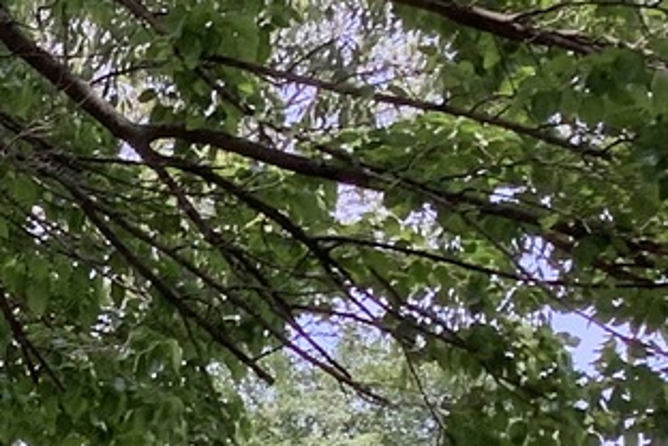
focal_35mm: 149
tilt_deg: -4.4
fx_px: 2765
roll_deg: -1.2
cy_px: 864
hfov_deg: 11.6
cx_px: -869
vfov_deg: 8.7
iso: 25
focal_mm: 3.3
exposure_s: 1/223
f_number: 2.4
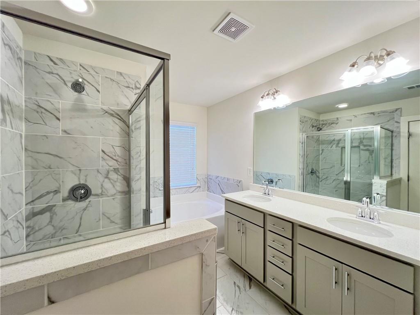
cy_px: 158
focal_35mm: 13
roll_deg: +0.9
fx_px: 158
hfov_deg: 106.2
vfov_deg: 89.9
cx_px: 210
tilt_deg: -0.8
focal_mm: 1.57
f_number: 1.8
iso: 250
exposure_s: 1/120
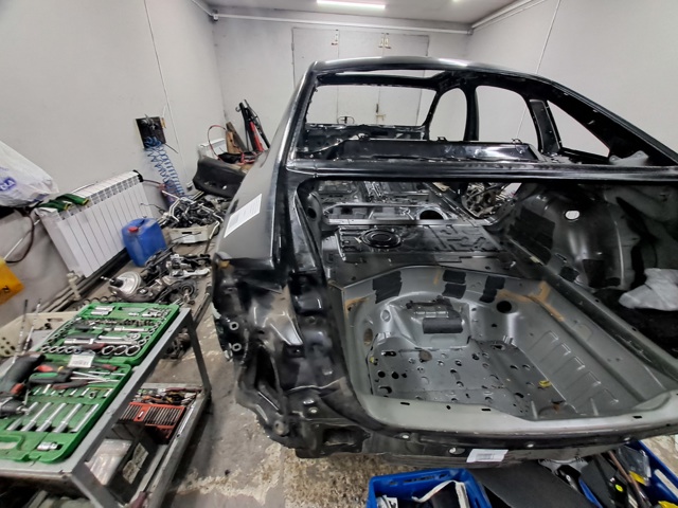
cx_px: 339
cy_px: 254
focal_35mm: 13
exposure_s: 1/25
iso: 320
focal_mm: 1.13
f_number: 2.2
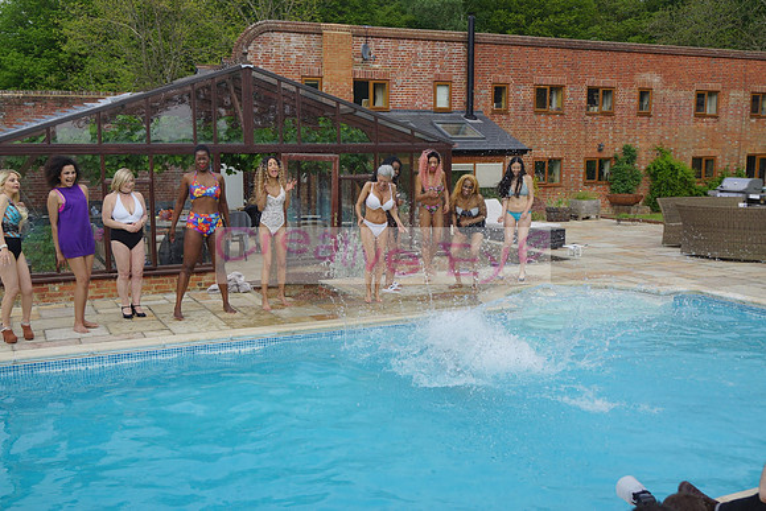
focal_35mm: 36
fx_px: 766
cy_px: 256
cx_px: 383
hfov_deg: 53.1
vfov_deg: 36.9
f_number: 6.3
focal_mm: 24
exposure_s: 1/500
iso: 125
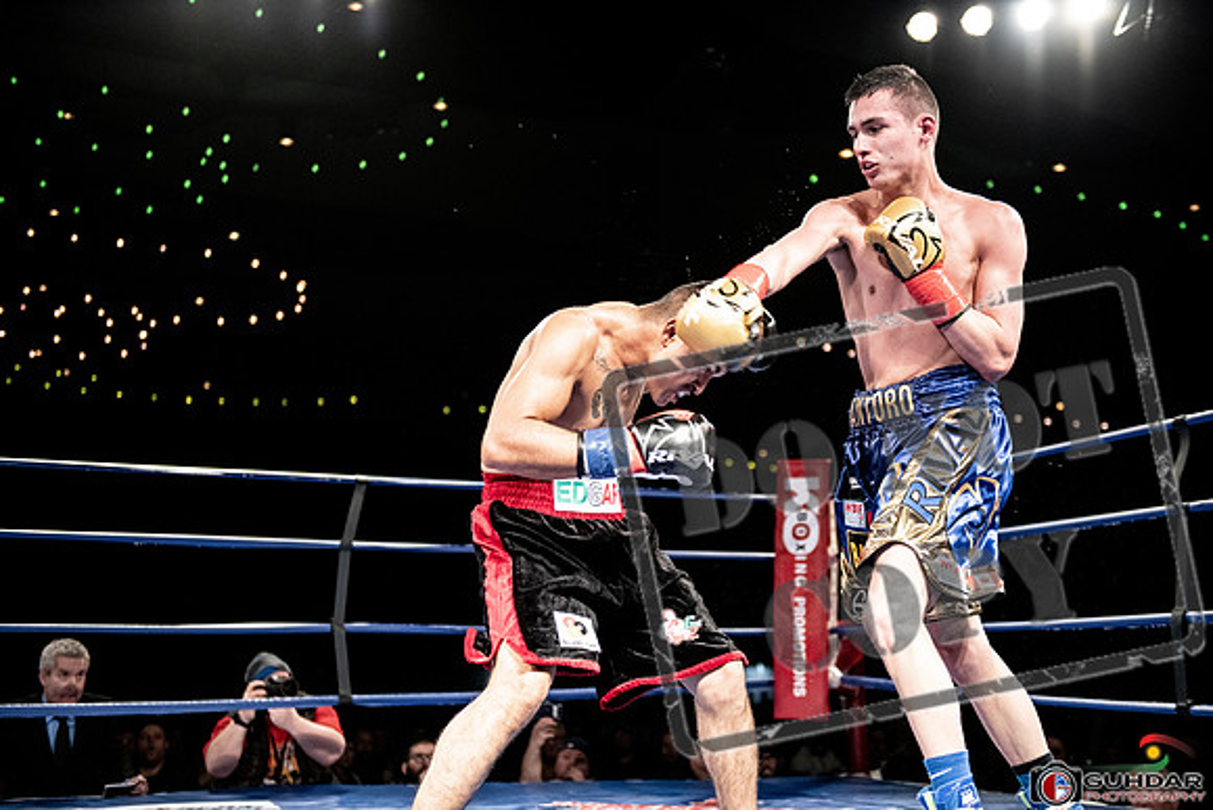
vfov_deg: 28.1
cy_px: 405
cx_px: 606
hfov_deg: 41.1
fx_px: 1618
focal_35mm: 48
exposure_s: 1/1000
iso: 2000
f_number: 2.8
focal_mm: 48
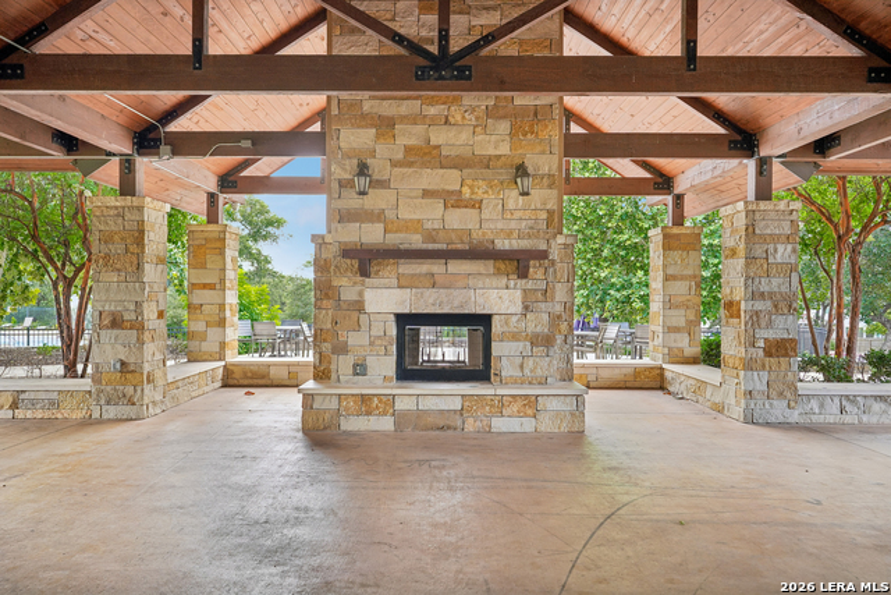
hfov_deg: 70.4
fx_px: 631
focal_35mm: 26
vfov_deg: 50.4
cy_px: 298
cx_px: 446
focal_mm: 25.5
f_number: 8
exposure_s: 1/30
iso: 400
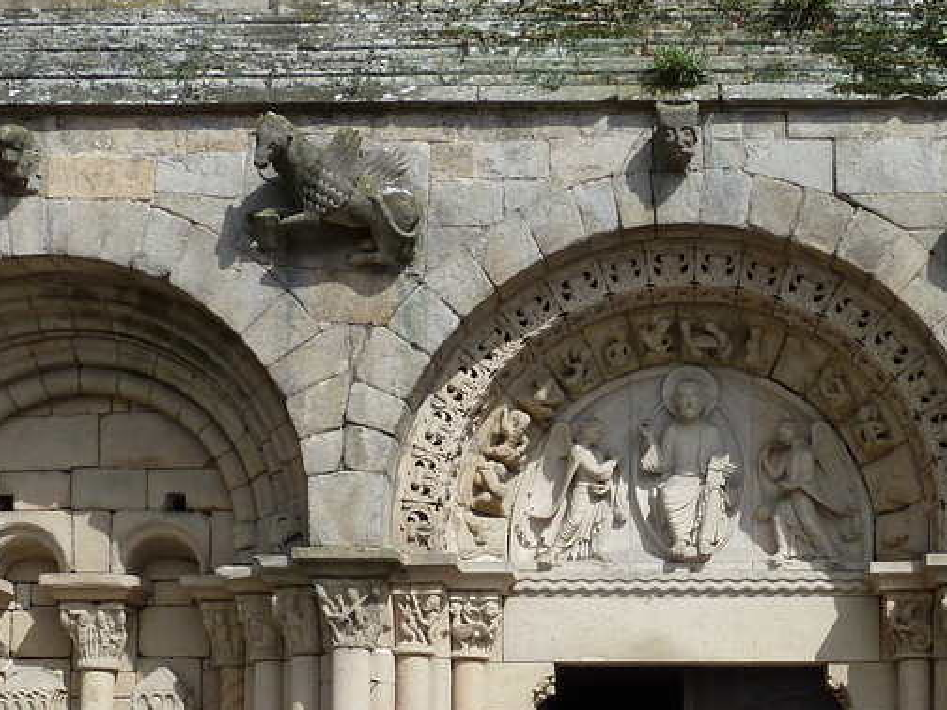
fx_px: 1888
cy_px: 734
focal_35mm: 69
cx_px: 699
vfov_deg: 20.5
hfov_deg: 27.8
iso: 80
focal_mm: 4.7
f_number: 4.5
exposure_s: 1/500
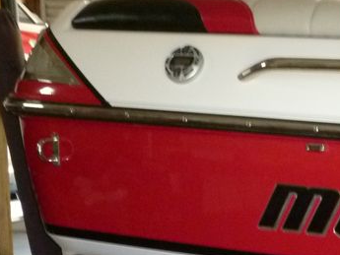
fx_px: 845
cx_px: 400
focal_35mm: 86
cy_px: 321
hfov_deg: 21.3
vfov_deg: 16.3
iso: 400
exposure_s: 1/30
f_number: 3.5
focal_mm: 5.2
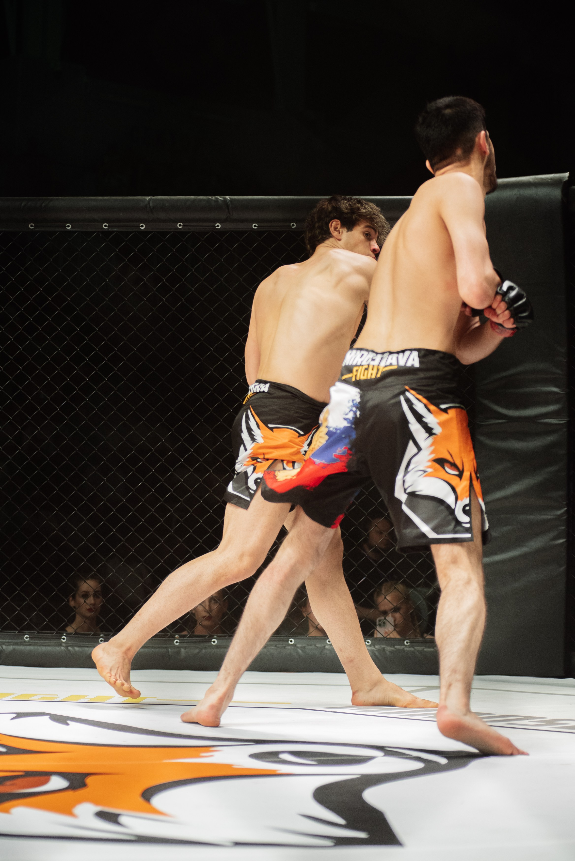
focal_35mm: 80
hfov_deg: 17.1
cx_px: 288
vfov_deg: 25.4
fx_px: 1915
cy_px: 430
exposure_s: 1/640
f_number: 4
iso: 2000
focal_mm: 80
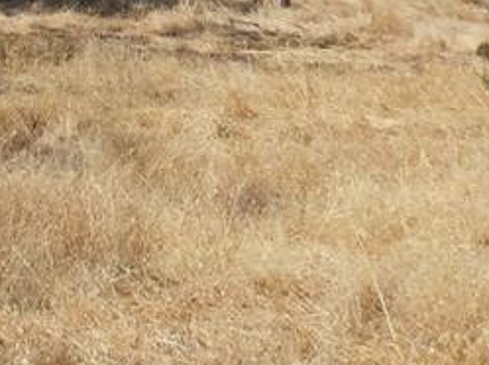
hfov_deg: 11.6
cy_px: -139
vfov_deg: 8.6
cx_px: 67
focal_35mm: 169
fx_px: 2384
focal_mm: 5
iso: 80
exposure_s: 1/800
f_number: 3.7
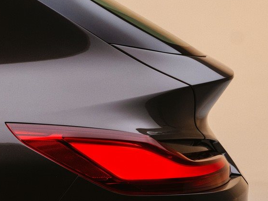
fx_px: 1927
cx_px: -91
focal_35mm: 249
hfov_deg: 7.8
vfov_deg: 6.0
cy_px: 89
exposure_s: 1/125
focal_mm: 110
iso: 2000
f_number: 8
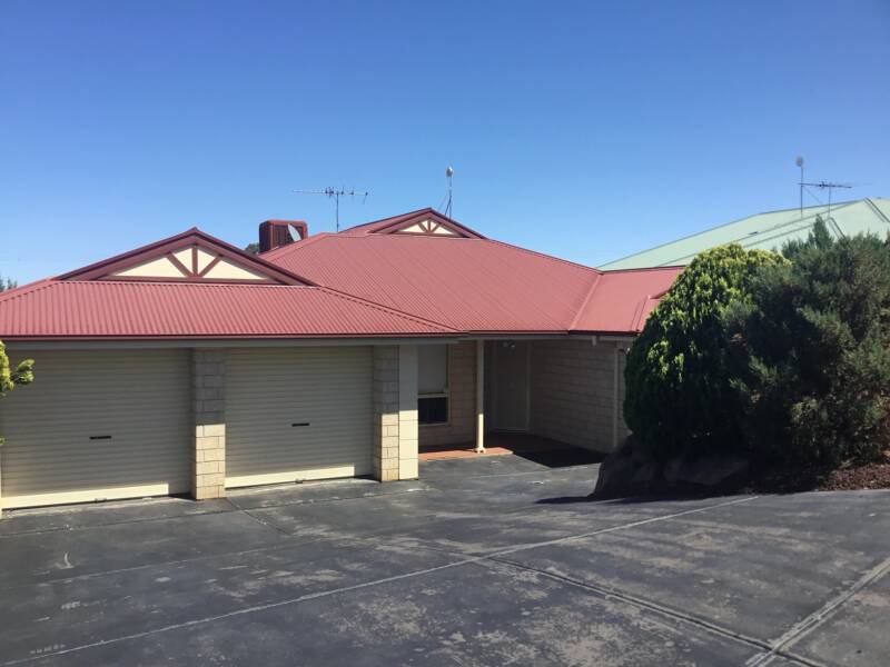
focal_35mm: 31
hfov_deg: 58.4
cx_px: 445
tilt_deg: -2.4
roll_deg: +0.2
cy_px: 334
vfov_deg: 45.4
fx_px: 797
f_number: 2.4
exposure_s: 1/1131
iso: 25
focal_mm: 3.3
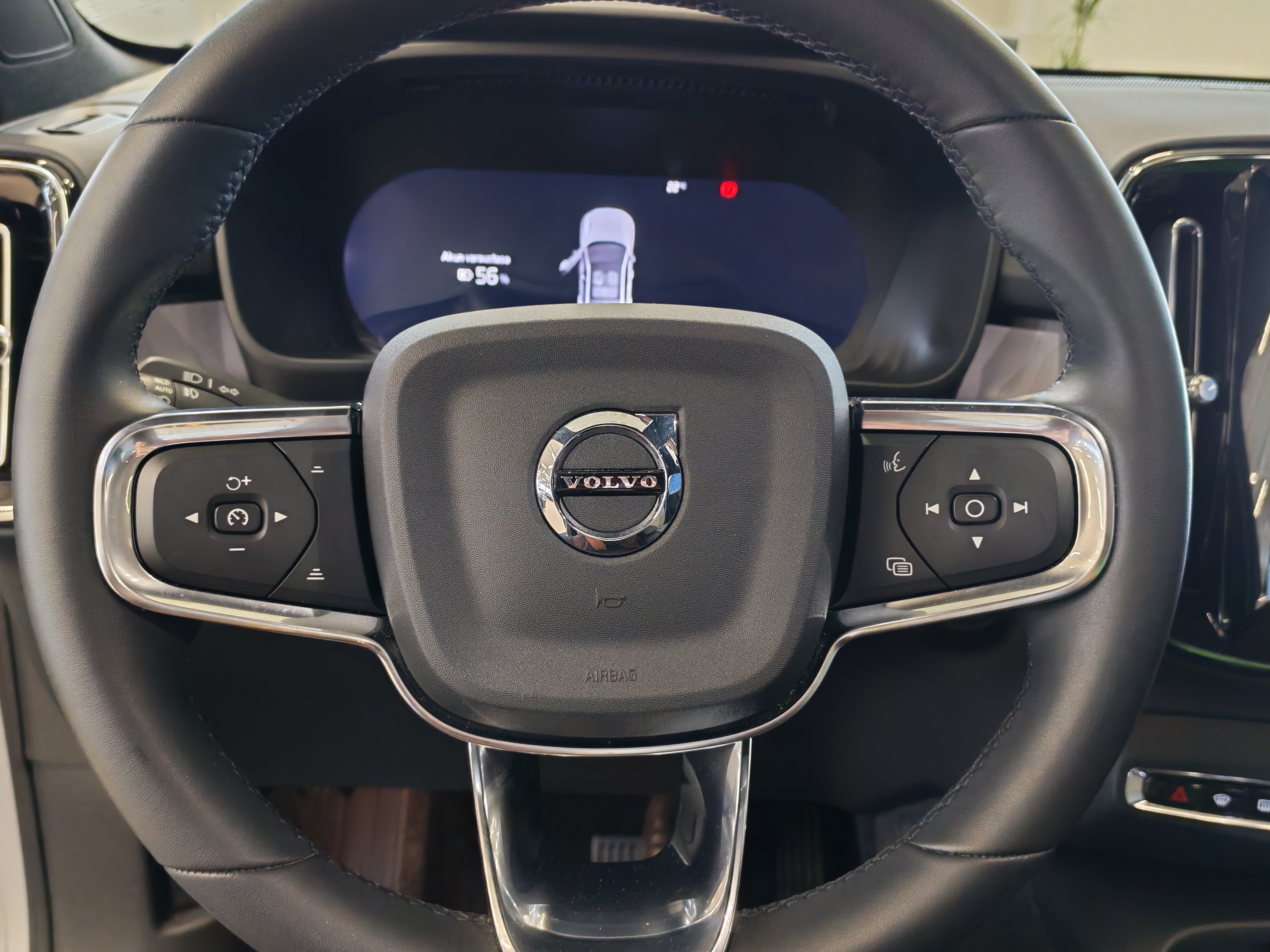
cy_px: 476
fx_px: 1247
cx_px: 635
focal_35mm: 34
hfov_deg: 54.0
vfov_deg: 41.8
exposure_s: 1/100
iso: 1250
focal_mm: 6.12
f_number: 1.9
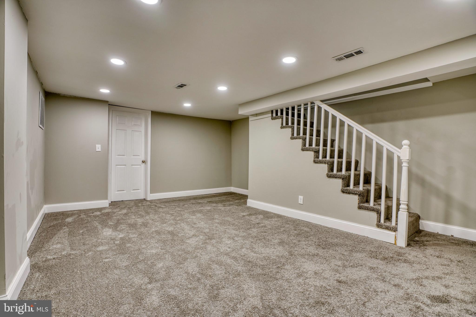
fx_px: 212
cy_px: 158
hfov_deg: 96.7
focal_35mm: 16
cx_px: 238
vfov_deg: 73.8
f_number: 7.1
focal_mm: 16
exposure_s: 1/30
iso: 640
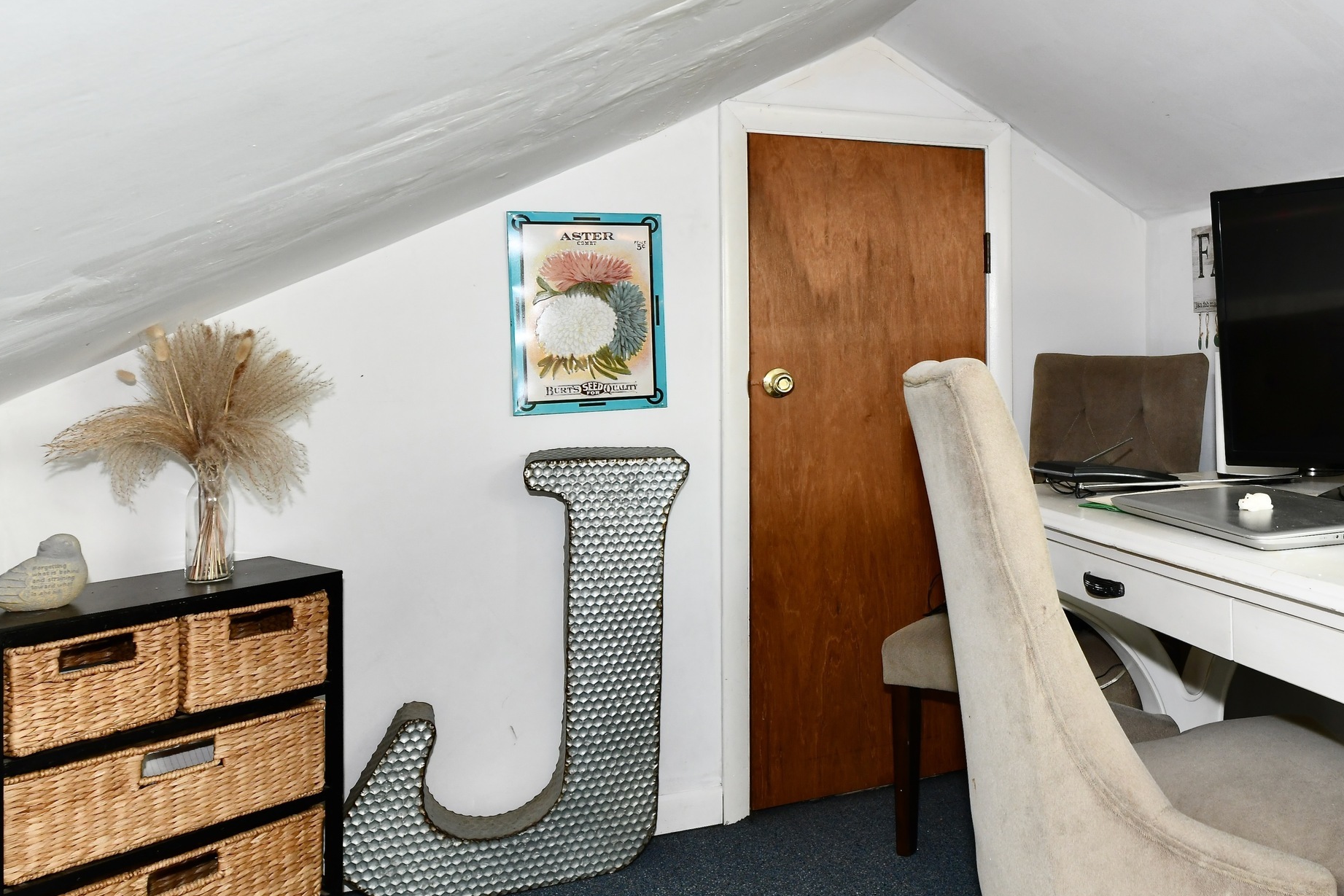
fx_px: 1120
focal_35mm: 30
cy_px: 360
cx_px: 1033
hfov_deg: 58.2
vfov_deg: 43.4
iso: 640
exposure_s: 1/60
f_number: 6.3
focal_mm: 18
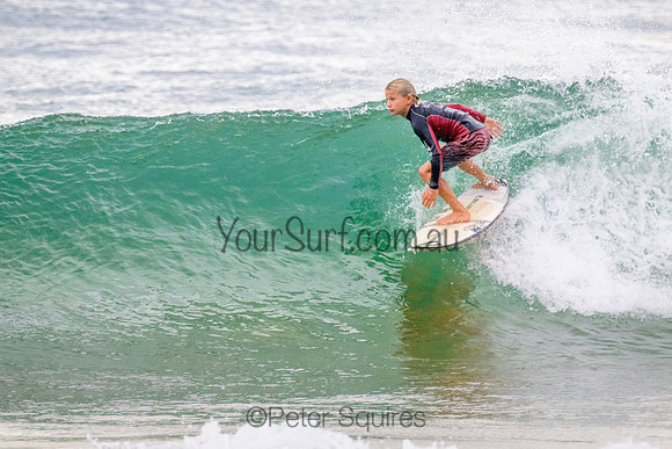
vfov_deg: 1.3
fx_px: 19071
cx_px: 347
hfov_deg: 2.0
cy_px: 184
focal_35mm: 1021
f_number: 11
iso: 4000
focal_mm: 800
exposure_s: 1/2000
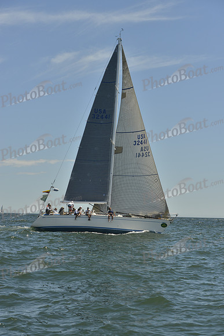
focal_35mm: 70
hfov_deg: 19.5
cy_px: 168
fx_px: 653
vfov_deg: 28.8
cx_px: 112
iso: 280
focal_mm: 70
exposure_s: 1/1600
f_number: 8
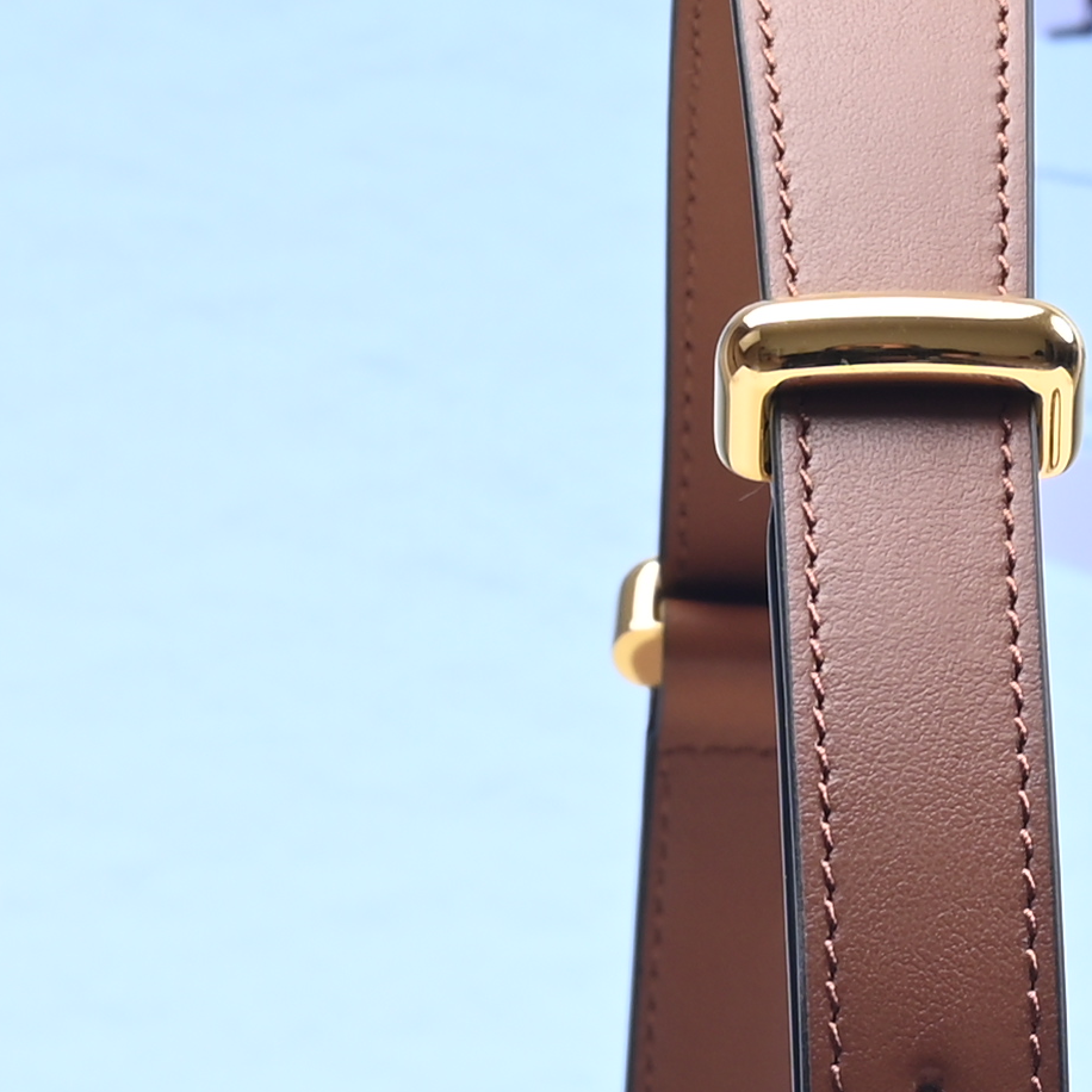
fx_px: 8173
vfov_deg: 7.4
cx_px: 1115
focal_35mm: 229
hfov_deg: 7.6
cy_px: 1872
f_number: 16
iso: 100
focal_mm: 41
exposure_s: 1/2
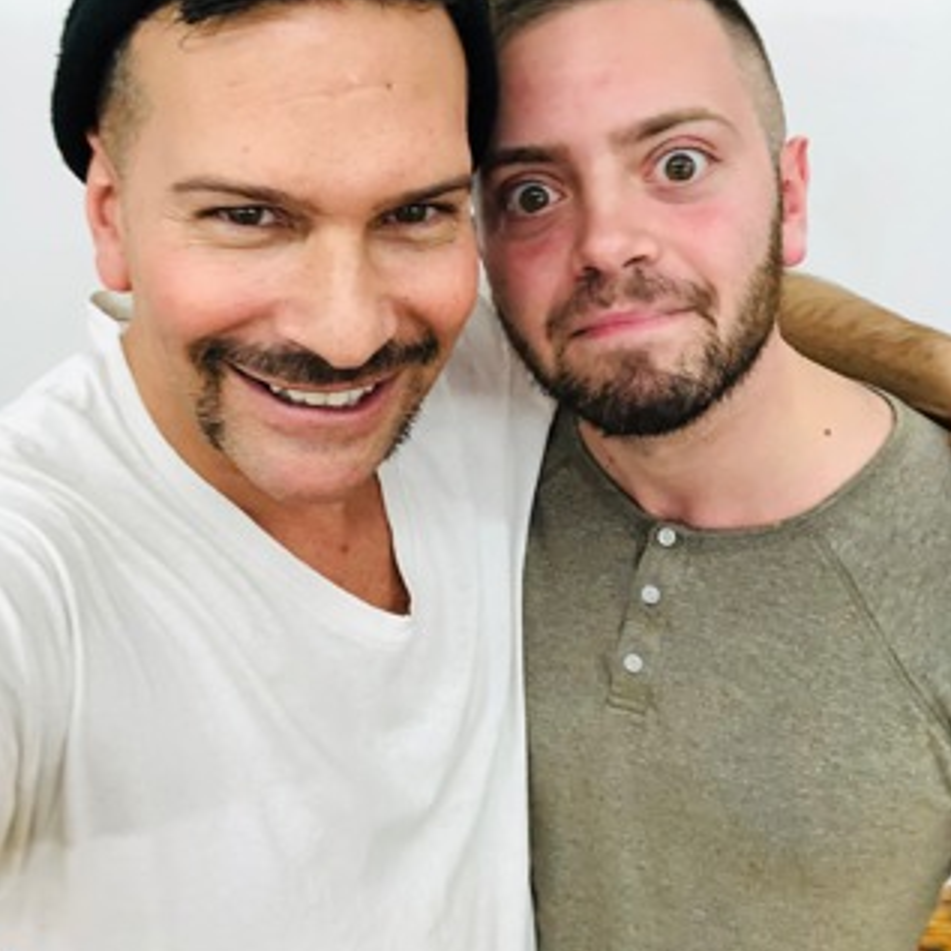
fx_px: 1181
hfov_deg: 43.9
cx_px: 477
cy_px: 410
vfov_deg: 43.8
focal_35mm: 38
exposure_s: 1/60
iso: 250
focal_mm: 2.87
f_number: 2.2
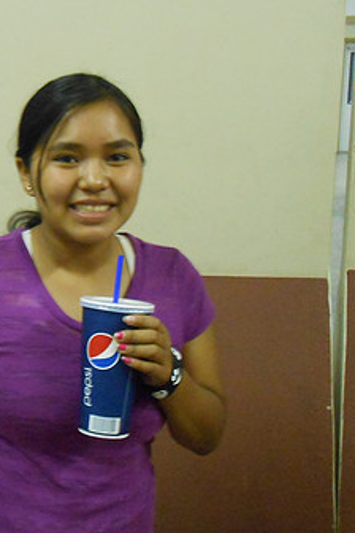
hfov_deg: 21.6
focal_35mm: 61
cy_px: 255
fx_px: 902
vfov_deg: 32.9
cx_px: 17
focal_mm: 6
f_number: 3.9
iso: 800
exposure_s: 1/20
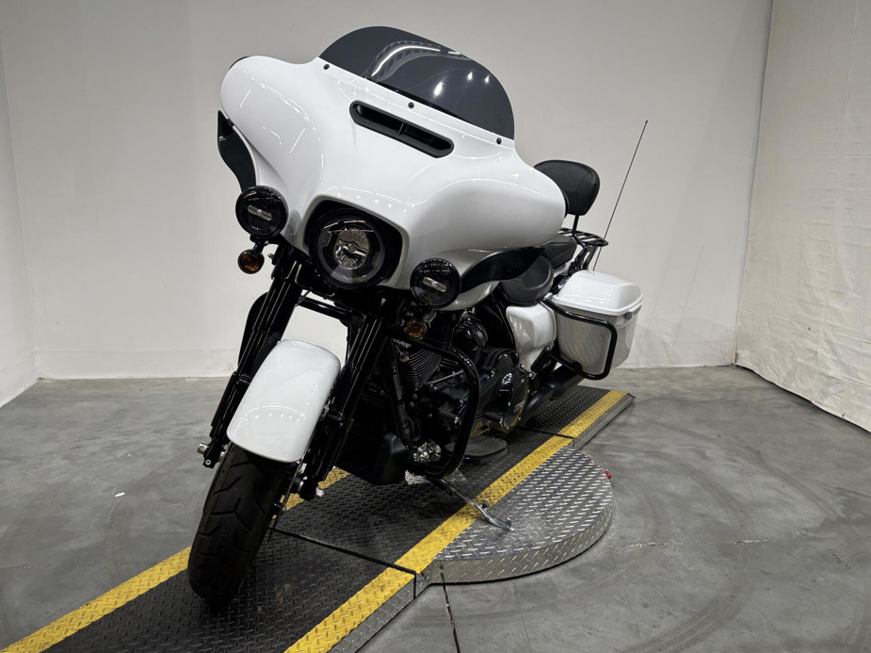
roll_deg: +0.2
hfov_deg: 60.0
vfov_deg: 46.8
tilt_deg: -12.8
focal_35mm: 30
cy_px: 338
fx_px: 755
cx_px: 418
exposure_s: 1/120
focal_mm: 5.96
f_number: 1.6
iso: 80
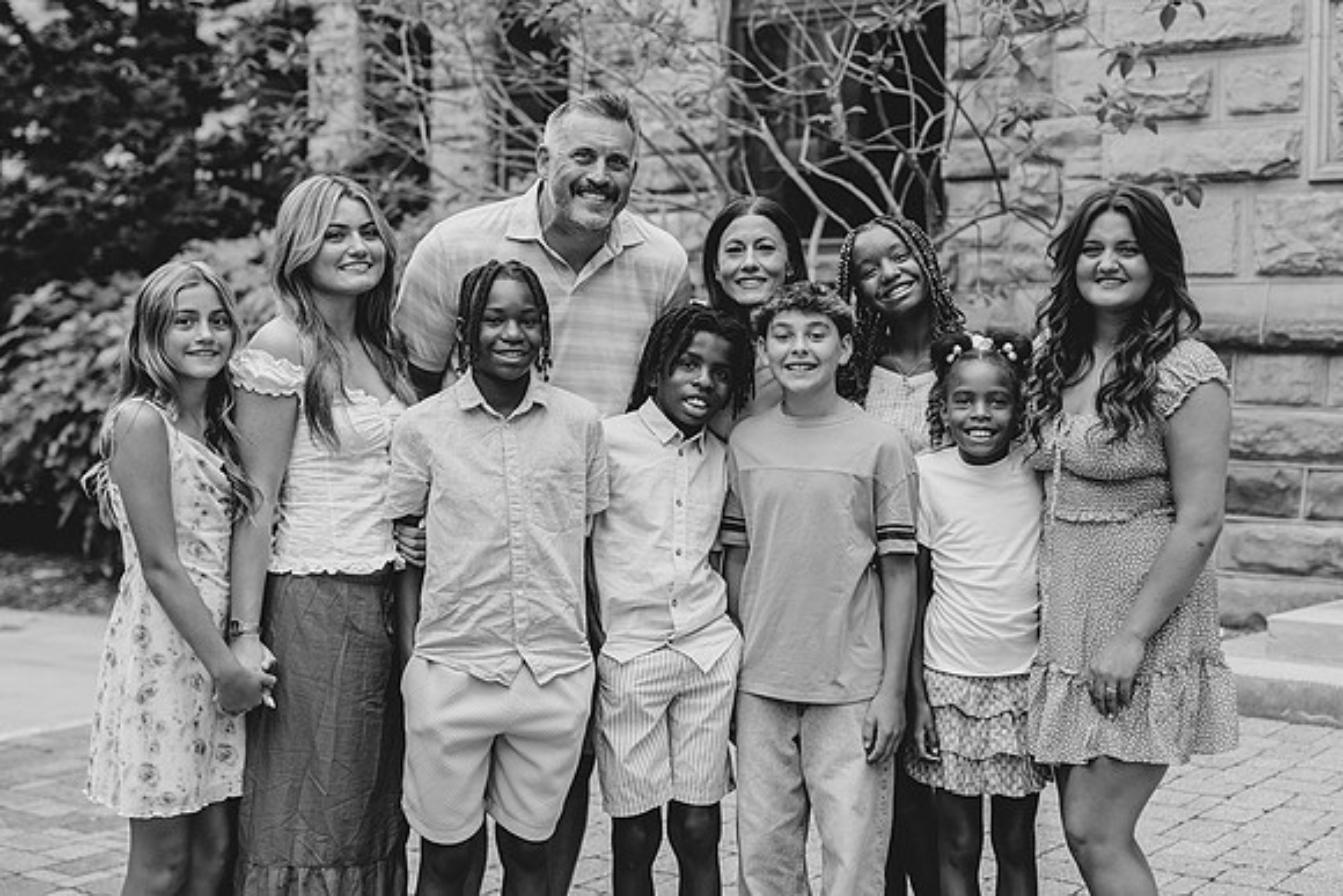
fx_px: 2082
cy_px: 405
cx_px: 749
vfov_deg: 24.3
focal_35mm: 56
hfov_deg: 35.7
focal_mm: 50
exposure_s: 1/320
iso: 800
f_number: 2.8
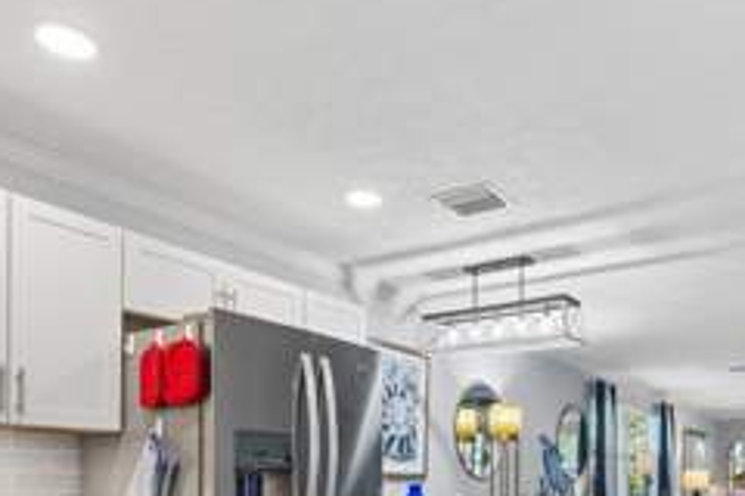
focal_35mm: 30
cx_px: 481
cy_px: 423
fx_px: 621
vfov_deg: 41.0
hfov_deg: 60.8
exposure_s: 1/25
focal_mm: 10
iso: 100
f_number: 7.1
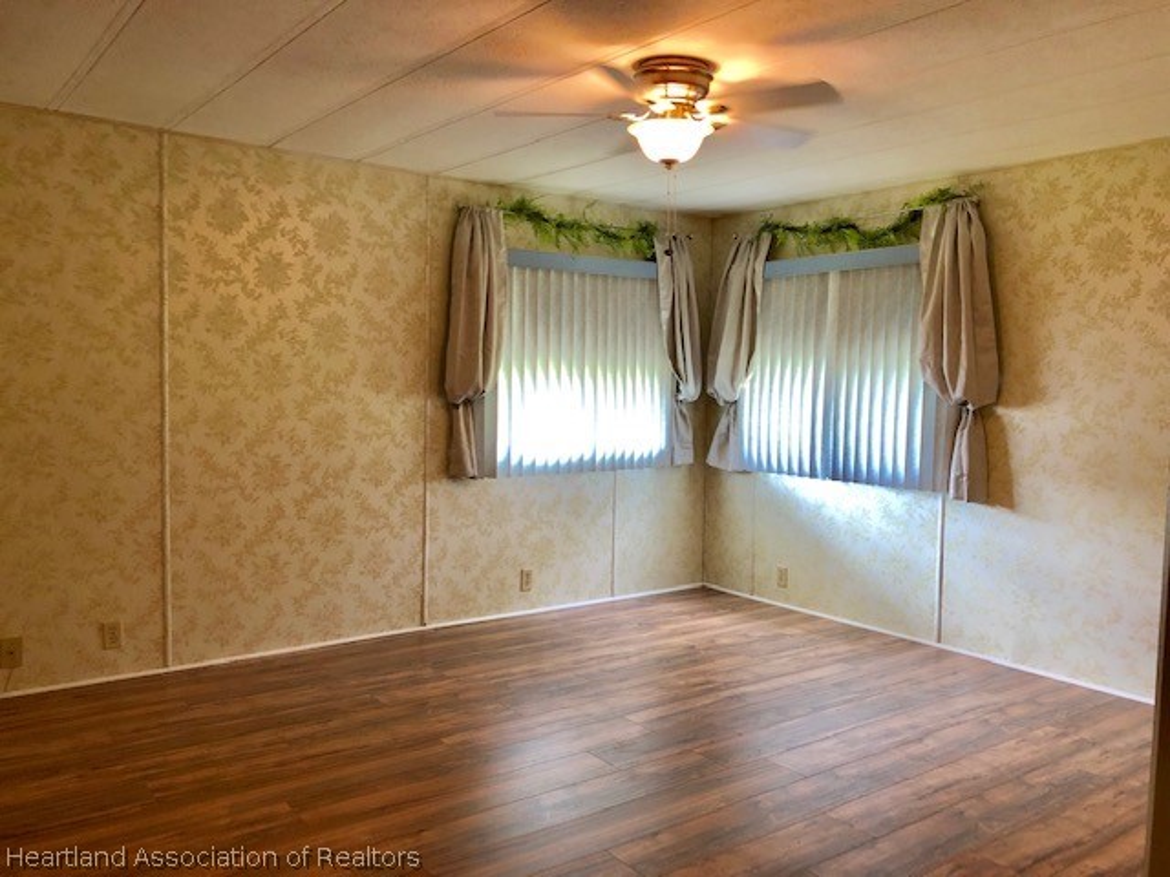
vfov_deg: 49.7
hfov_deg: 63.4
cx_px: 585
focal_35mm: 28
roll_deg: -0.3
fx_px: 946
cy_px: 438
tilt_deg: -5.8
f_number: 1.8
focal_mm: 4
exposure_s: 1/30
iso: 40
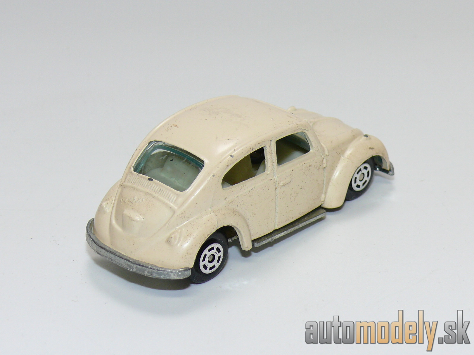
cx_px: 237
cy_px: 178
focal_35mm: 102
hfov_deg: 19.3
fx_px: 1397
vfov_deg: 14.5
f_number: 4
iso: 100
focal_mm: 13.3
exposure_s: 1/30
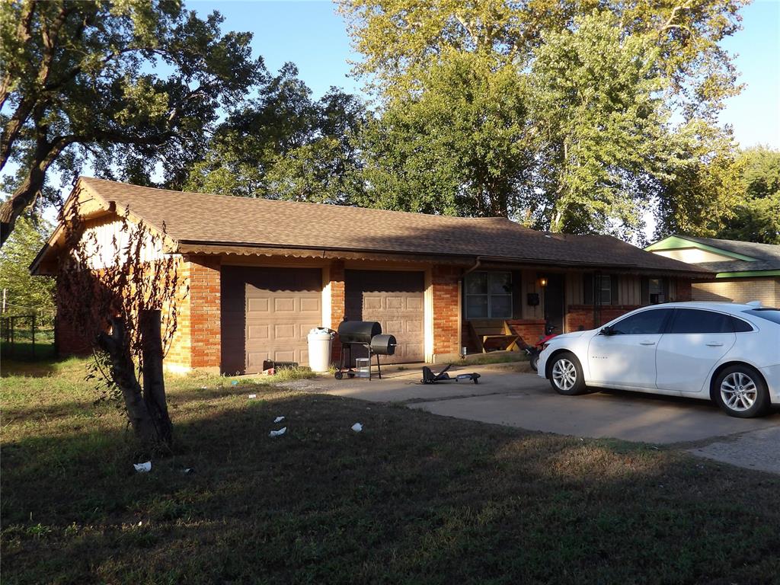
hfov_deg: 55.4
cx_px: 390
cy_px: 292
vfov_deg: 42.9
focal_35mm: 33
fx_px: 744
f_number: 3.6
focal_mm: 5.9
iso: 100
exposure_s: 1/283
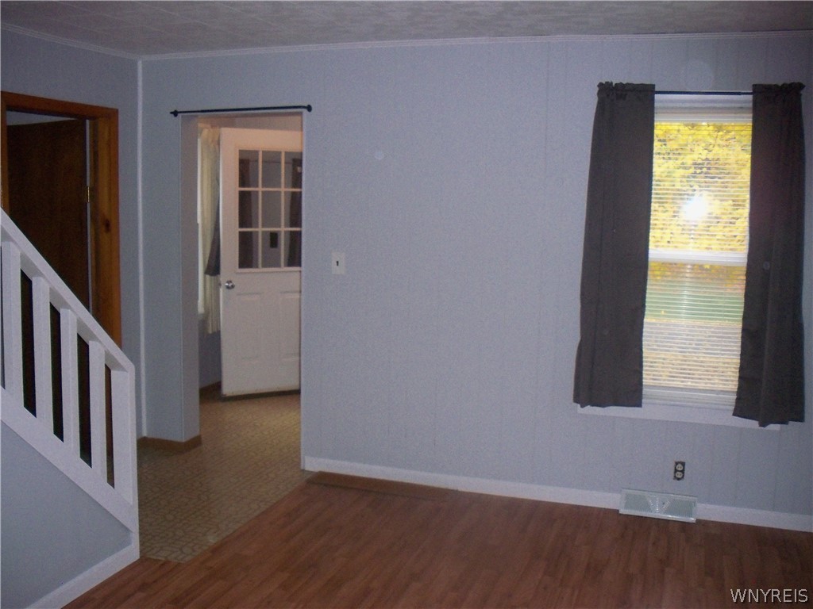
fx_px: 892
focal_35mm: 38
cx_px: 406
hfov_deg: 49.0
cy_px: 304
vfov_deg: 37.7
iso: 320
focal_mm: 6.3
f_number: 3.5
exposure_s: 1/60
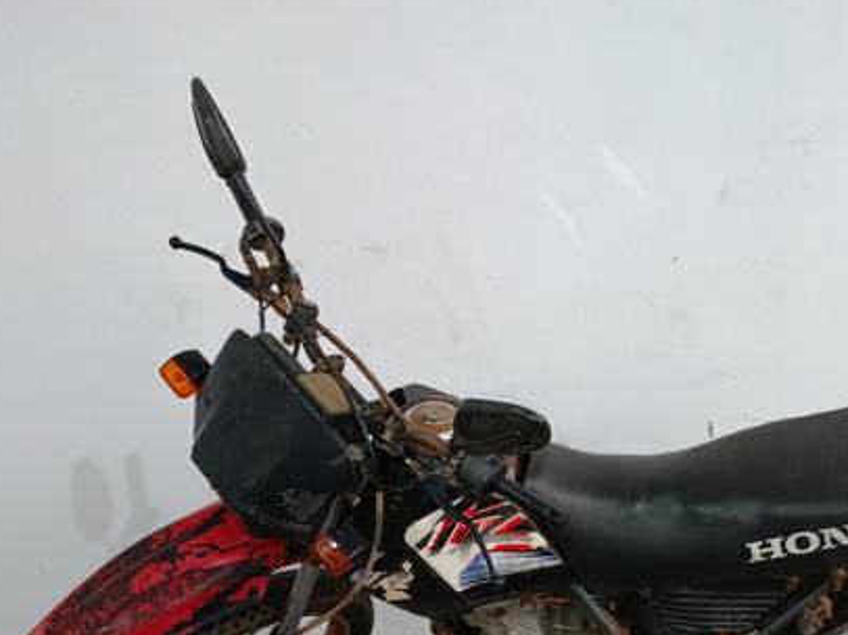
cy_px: 491
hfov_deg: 44.9
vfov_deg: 34.2
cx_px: 587
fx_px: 1004
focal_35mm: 41
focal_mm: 4.81
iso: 100
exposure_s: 1/30
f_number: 1.8
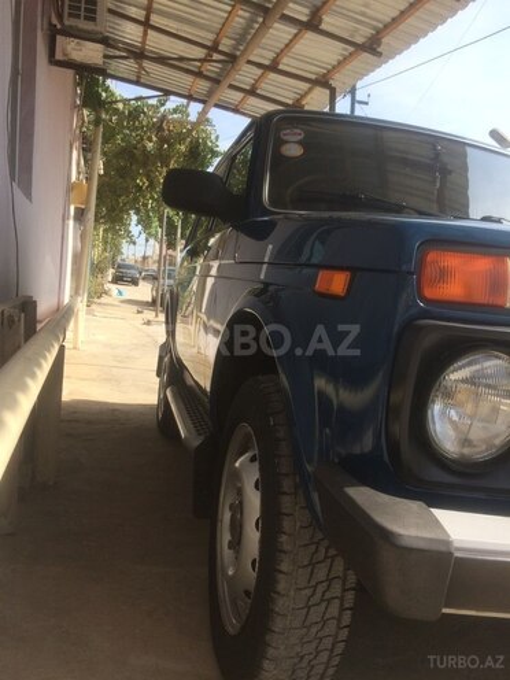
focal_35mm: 29
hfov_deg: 48.2
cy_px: 340
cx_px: 255
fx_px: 570
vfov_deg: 61.7
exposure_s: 1/1208
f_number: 2.2
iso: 32
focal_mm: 4.15
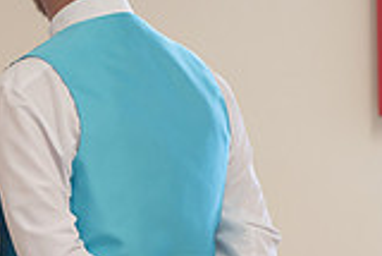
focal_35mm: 253
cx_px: -38
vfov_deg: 5.4
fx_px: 2687
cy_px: 130
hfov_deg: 8.1
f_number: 3.5
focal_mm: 70
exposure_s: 1/160
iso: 200
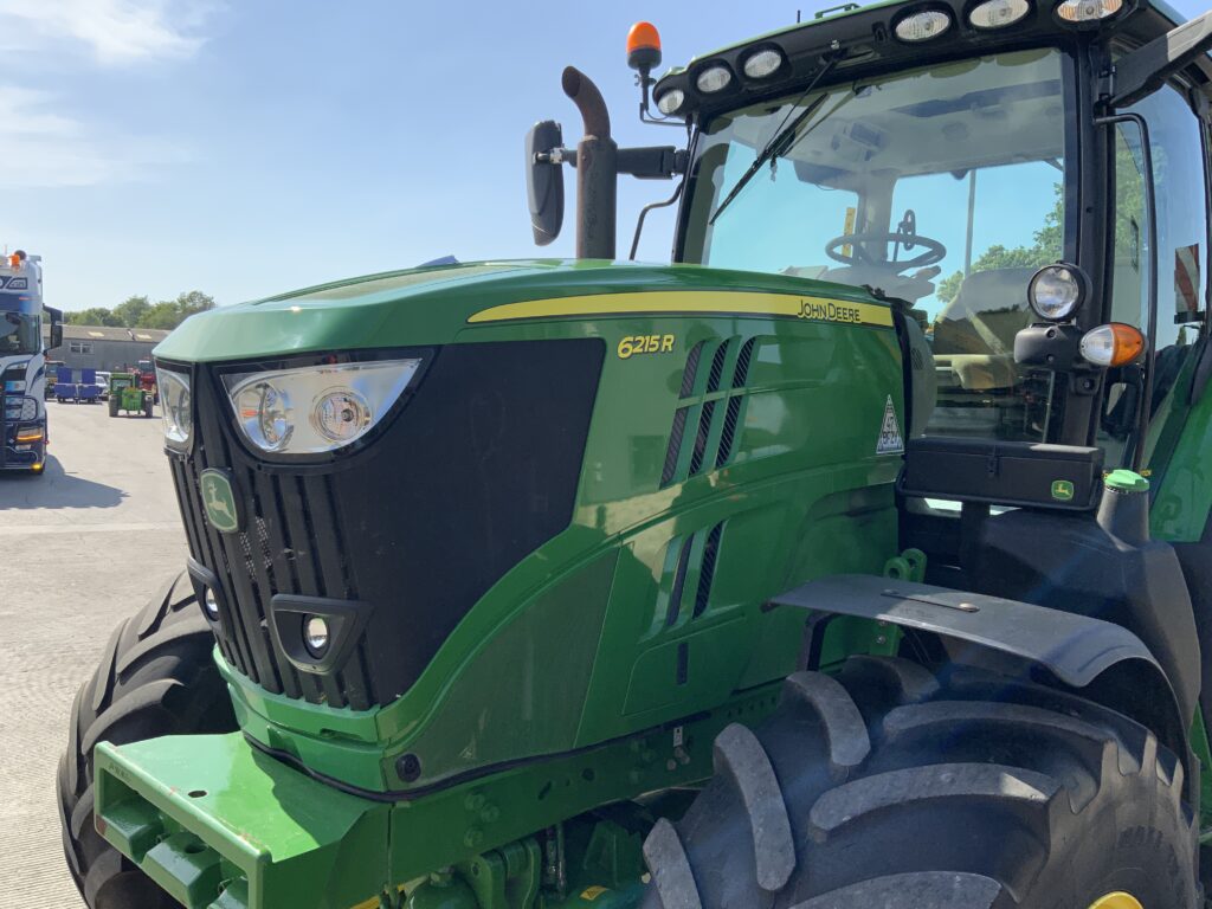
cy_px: 454
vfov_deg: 48.2
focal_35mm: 29
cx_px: 606
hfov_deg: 61.7
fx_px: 1015
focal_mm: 3
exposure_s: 1/1451
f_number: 1.8
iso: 16
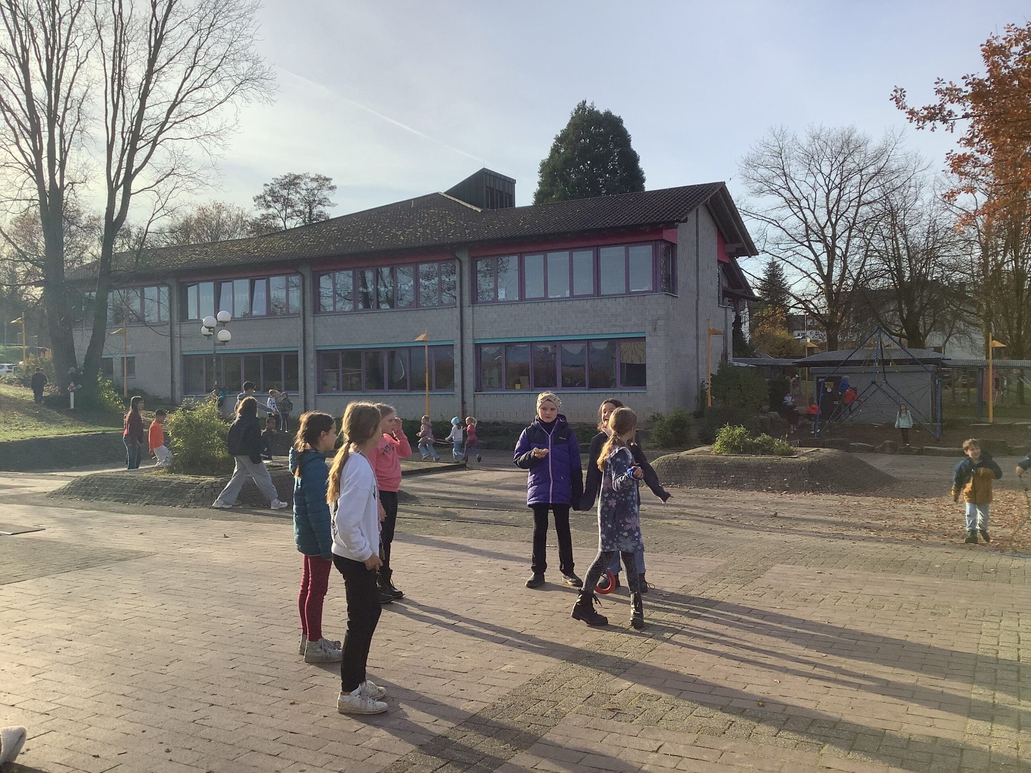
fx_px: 923
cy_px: 386
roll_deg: +1.0
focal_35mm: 31
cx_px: 516
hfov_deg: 58.4
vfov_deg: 45.4
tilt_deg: +1.4
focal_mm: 3.3
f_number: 2.4
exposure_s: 1/1031
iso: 25
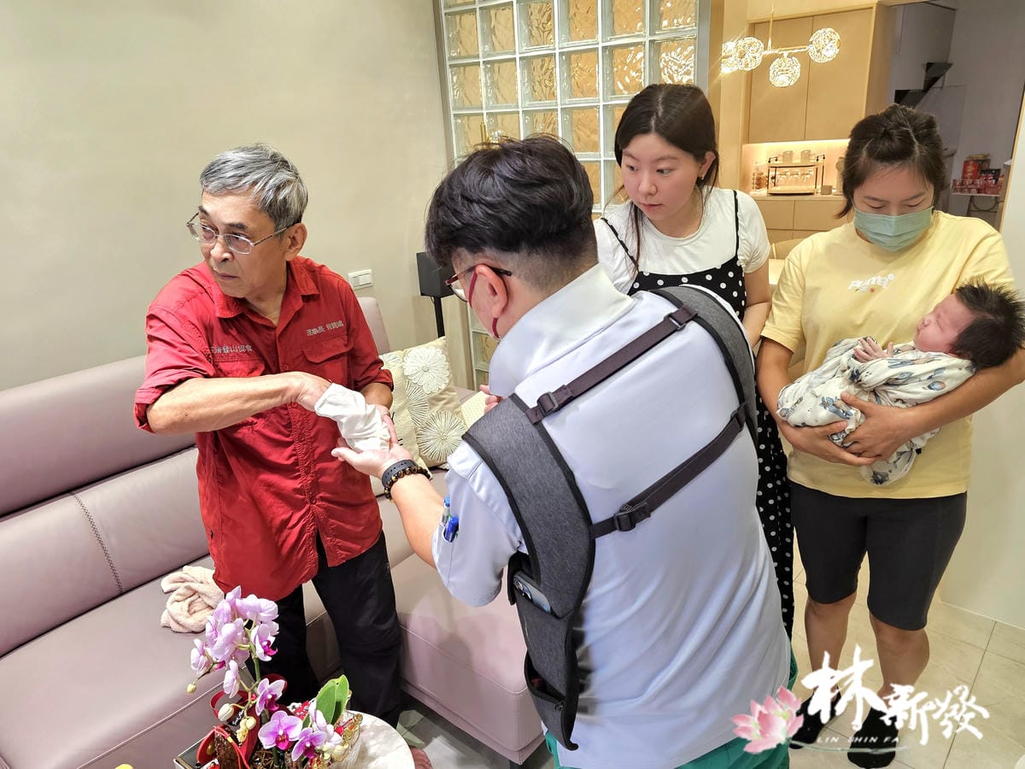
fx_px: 681
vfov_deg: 58.9
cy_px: 384
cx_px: 512
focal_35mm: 23
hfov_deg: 73.9
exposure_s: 1/120
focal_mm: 6.3
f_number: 1.7
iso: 250
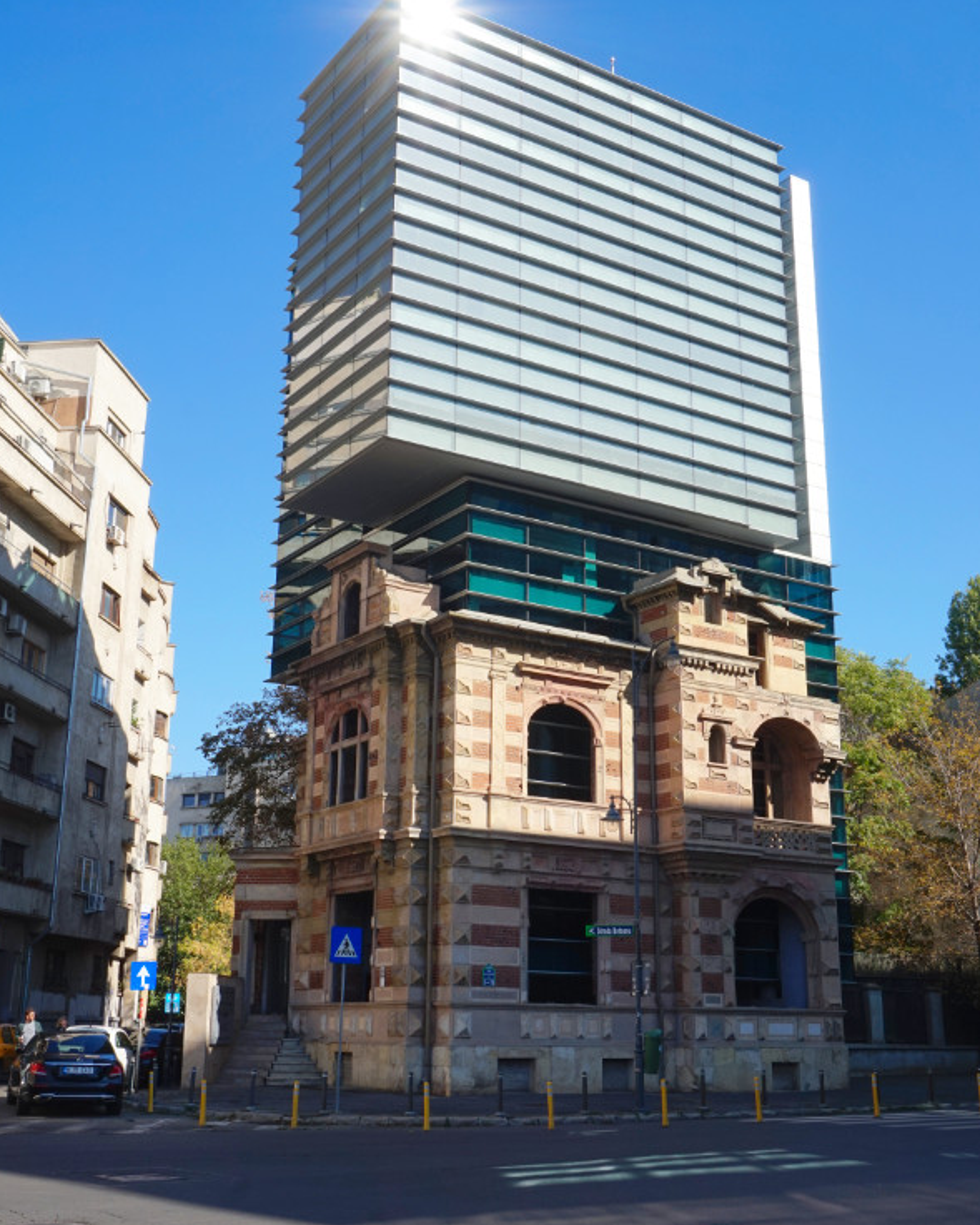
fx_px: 1434
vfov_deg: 46.2
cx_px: 492
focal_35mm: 40
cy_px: 601
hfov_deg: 37.7
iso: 100
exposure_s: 1/80
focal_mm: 23
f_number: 14
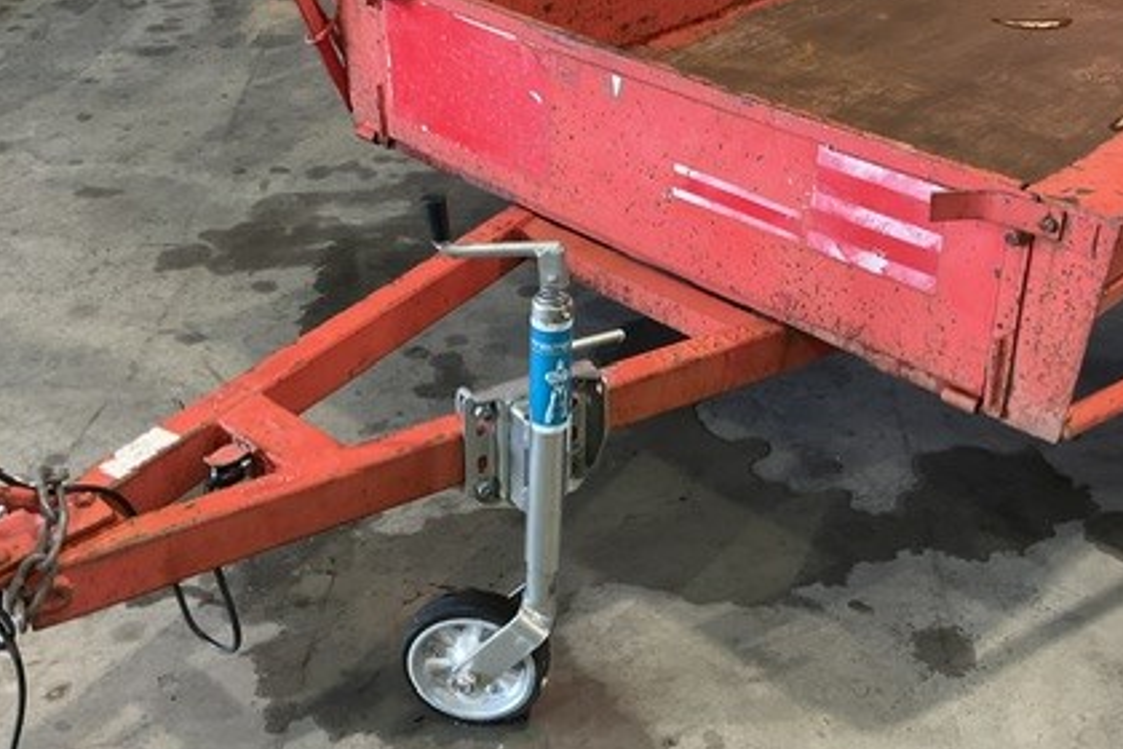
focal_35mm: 46
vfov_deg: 29.2
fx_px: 1435
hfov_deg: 42.3
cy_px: 364
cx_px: 722
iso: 200
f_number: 1.8
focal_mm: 3
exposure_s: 1/33
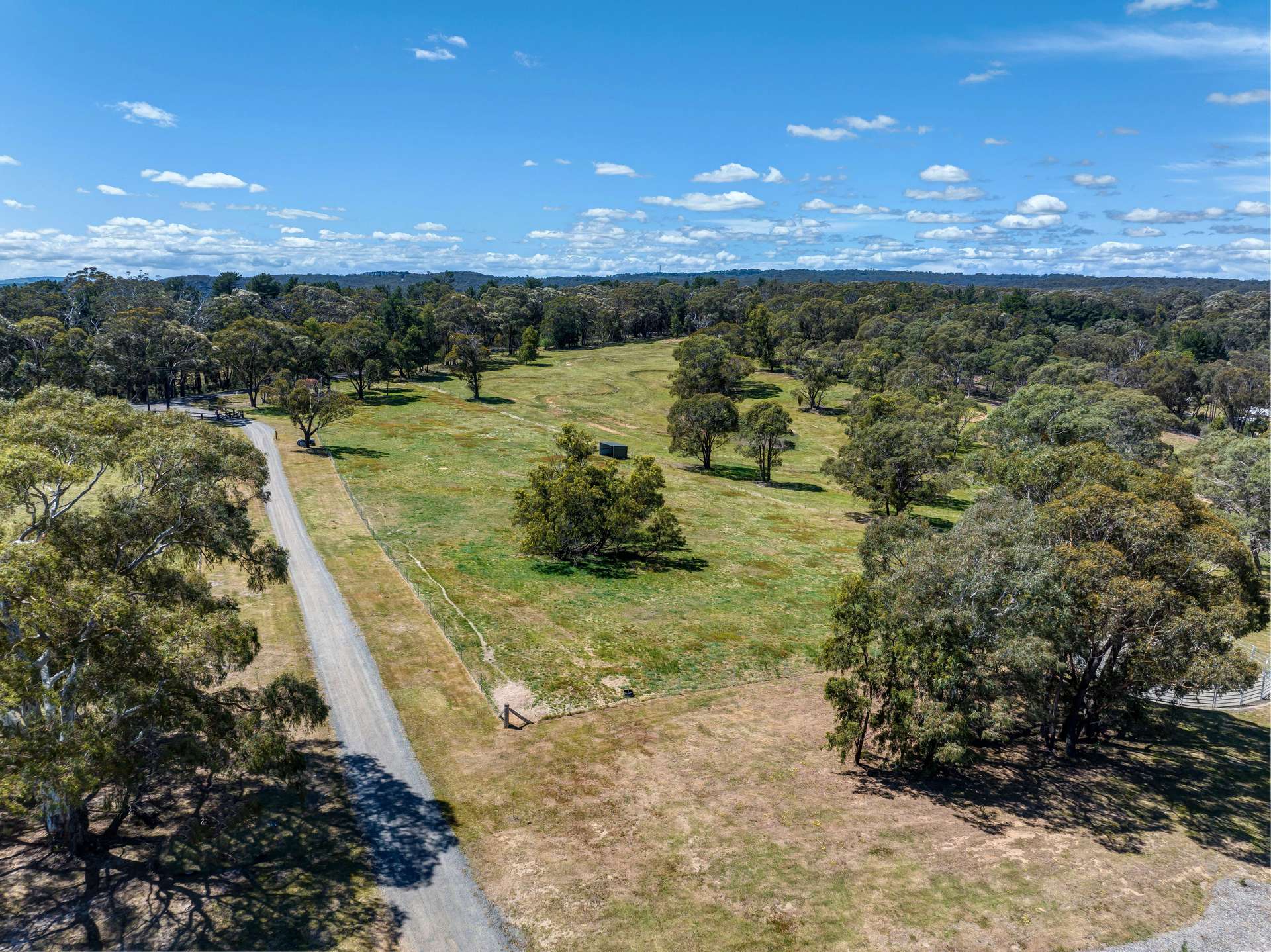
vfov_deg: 56.8
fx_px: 881
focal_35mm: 24
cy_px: 476
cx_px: 636
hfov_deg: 71.6
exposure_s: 1/640
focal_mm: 12.3
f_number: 4
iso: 100
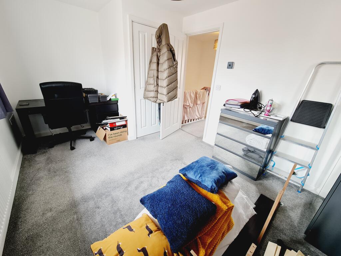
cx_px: 170
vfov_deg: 89.9
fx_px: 128
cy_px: 128
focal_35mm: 13
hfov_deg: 106.2
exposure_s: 1/50
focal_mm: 2.2
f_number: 2.2
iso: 125
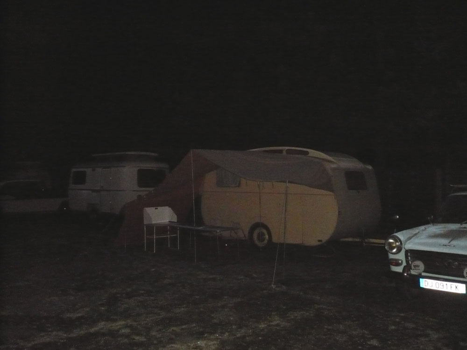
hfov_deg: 52.6
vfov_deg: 40.7
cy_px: 175
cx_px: 234
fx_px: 472
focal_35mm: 35
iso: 640
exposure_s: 1/30
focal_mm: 5.8
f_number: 2.8
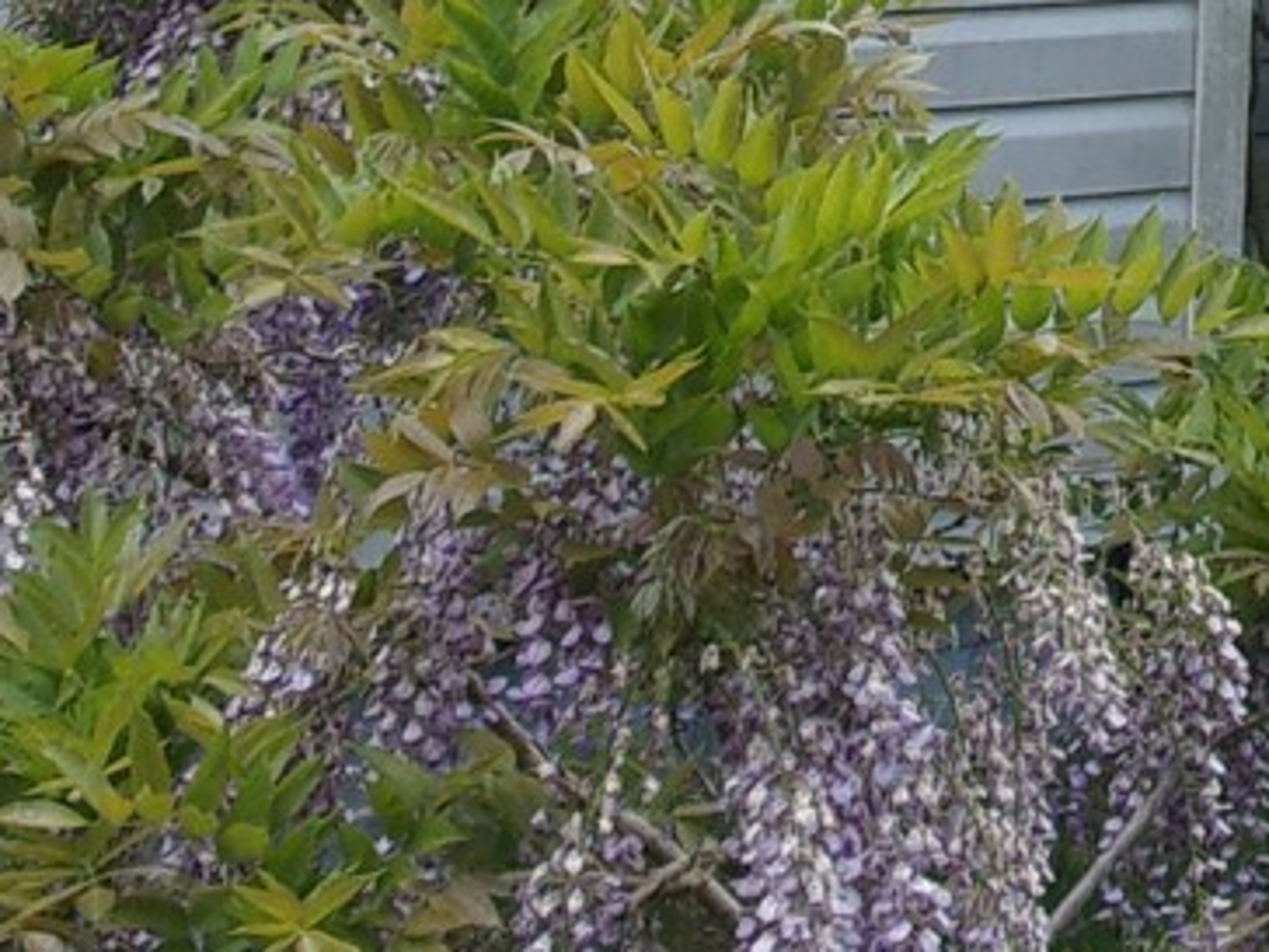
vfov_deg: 11.6
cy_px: -450
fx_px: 4509
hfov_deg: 15.4
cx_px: 1534
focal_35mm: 123
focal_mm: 5.1
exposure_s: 1/160
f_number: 3.9
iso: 80
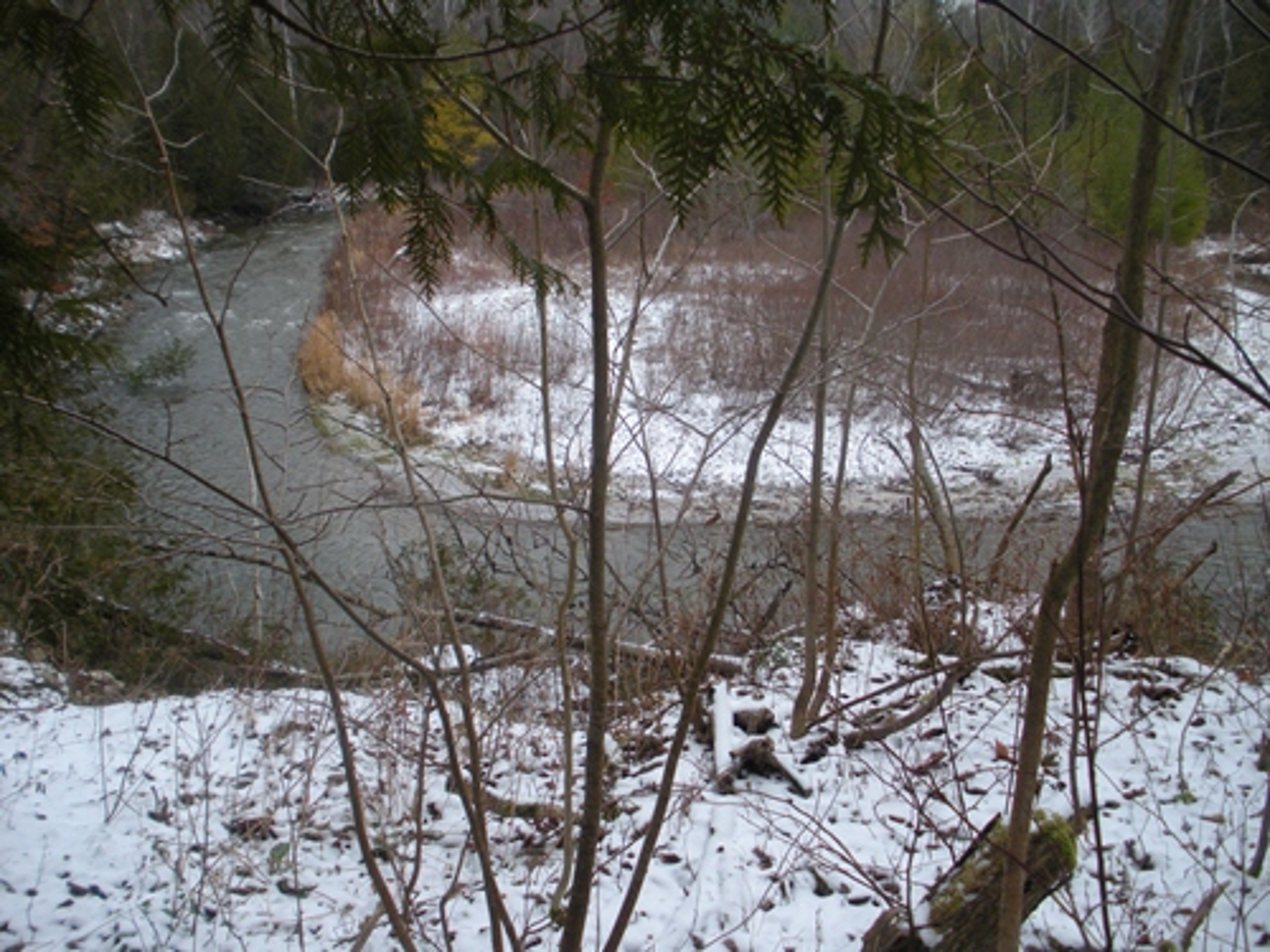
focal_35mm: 36
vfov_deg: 39.7
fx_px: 1321
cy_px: 476
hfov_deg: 51.4
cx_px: 635
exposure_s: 1/118
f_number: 3.5
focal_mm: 6.3
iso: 110
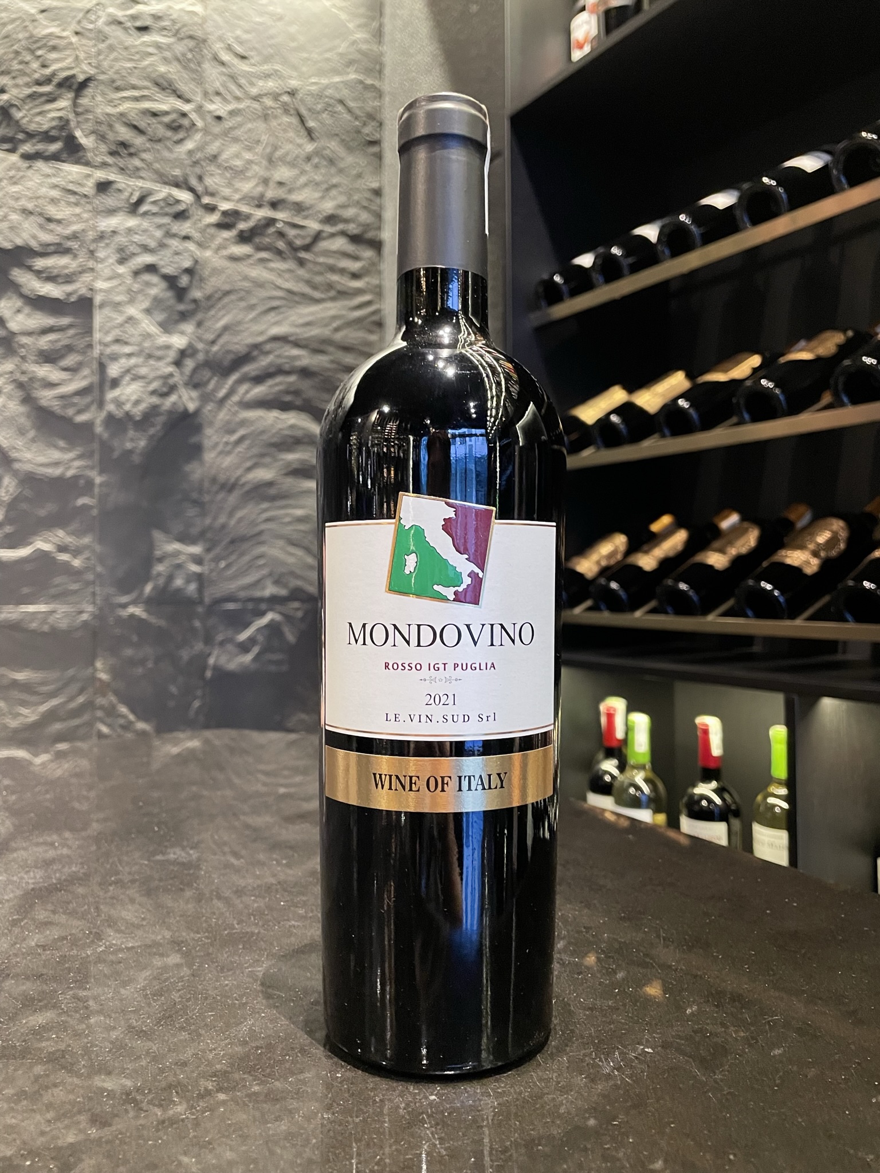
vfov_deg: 67.3
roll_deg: -0.3
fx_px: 881
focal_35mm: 26
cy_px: 586
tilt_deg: +1.0
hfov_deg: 53.1
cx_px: 440
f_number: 1.6
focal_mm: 4.2
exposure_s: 1/33
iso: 500
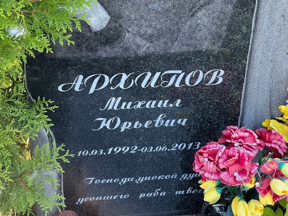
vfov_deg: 19.1
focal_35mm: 77
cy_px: 108
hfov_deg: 25.3
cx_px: 144
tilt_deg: -33.6
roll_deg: -2.6
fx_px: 641
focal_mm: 9
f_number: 2.8
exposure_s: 1/99
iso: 125
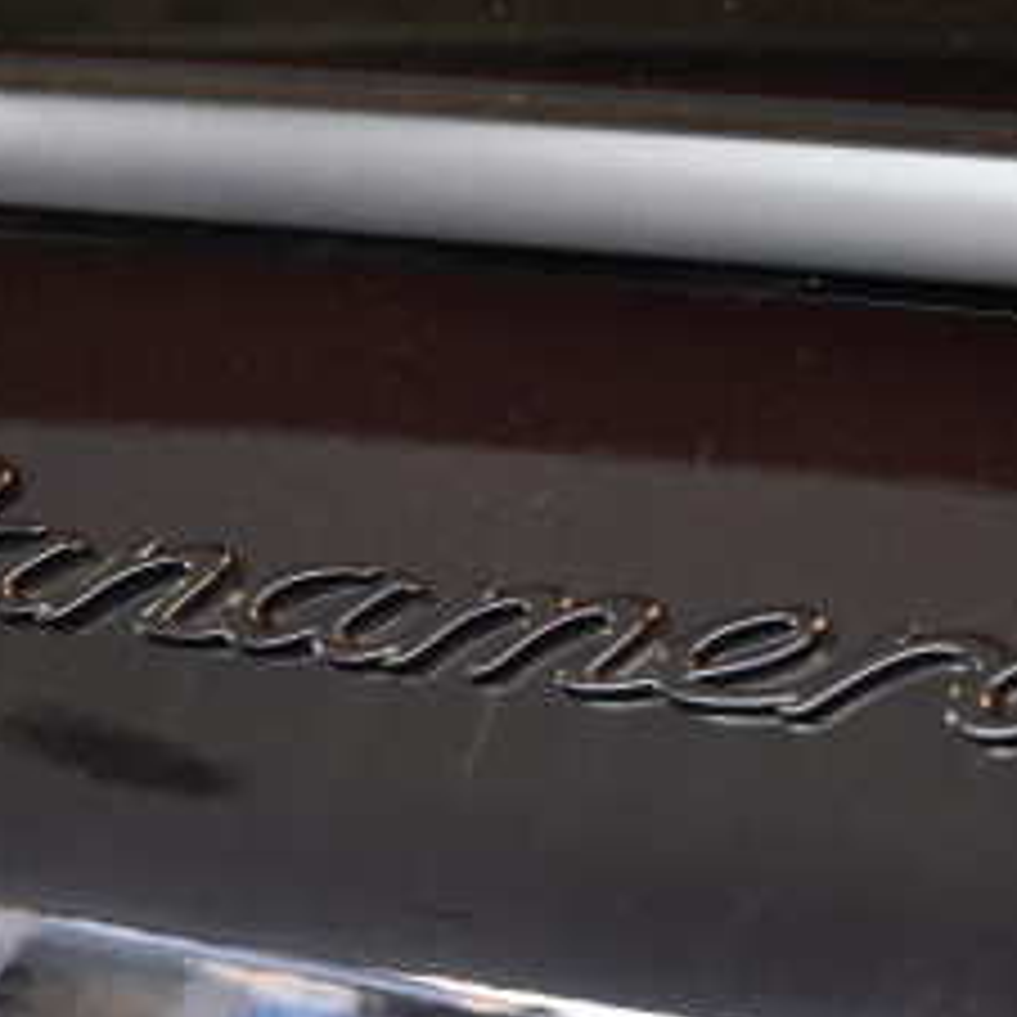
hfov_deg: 10.2
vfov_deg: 10.2
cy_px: 466
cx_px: 711
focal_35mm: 172
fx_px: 5717
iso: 500
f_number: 5
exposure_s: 1/15
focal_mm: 52
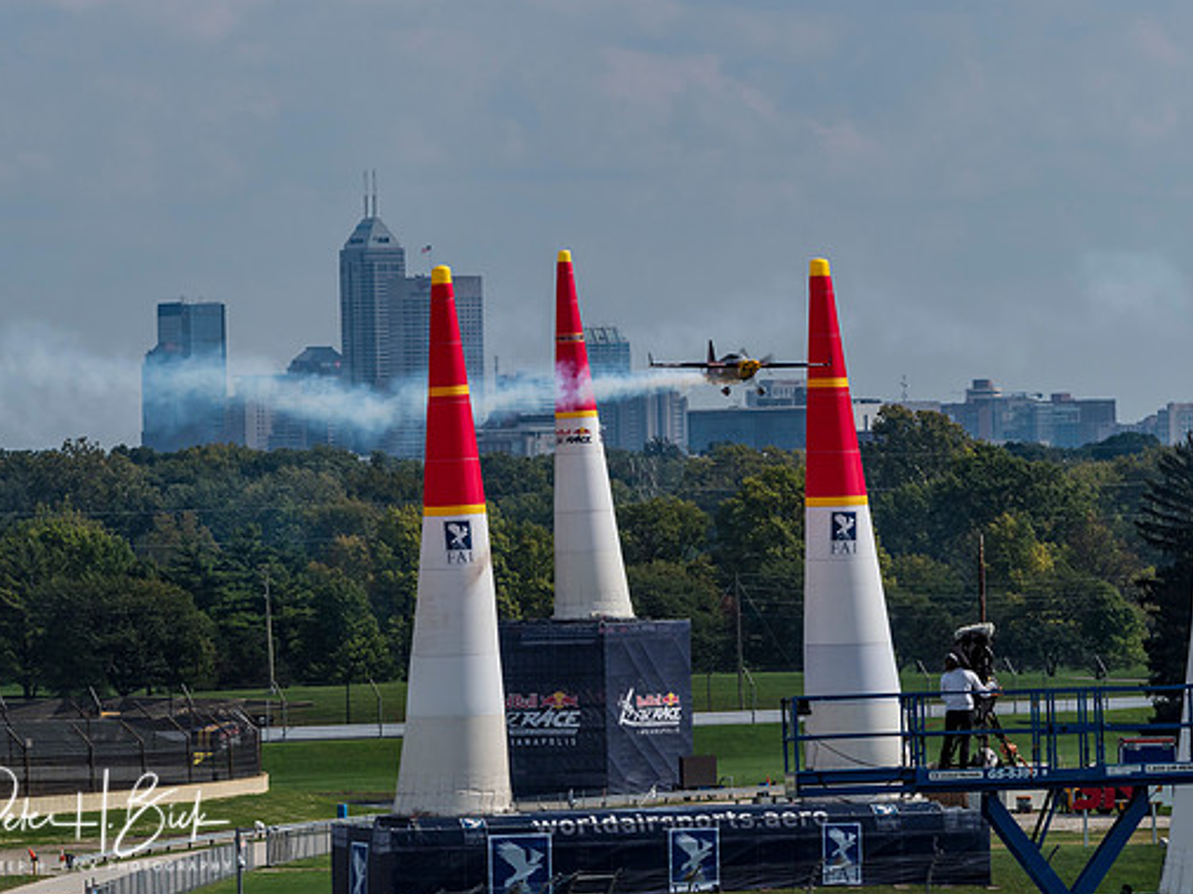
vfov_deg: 4.8
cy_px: 435
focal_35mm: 312
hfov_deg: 6.4
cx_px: 578
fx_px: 10748
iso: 200
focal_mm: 136
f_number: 11
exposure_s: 1/500
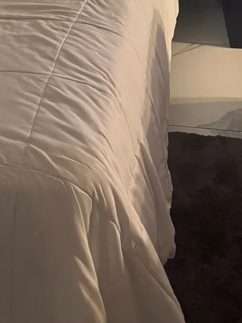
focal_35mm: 72
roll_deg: +2.8
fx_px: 671
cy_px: -129
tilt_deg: -13.4
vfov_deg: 23.1
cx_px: 68
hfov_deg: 20.3
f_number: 1.78
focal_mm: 6.76
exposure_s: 1/60
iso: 800
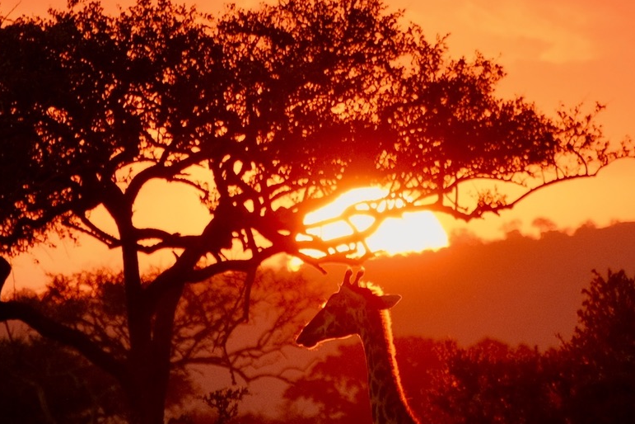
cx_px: 292
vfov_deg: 2.8
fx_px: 8695
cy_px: 241
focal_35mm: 493
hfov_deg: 4.2
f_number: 6.3
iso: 640
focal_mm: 233.4
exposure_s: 1/340
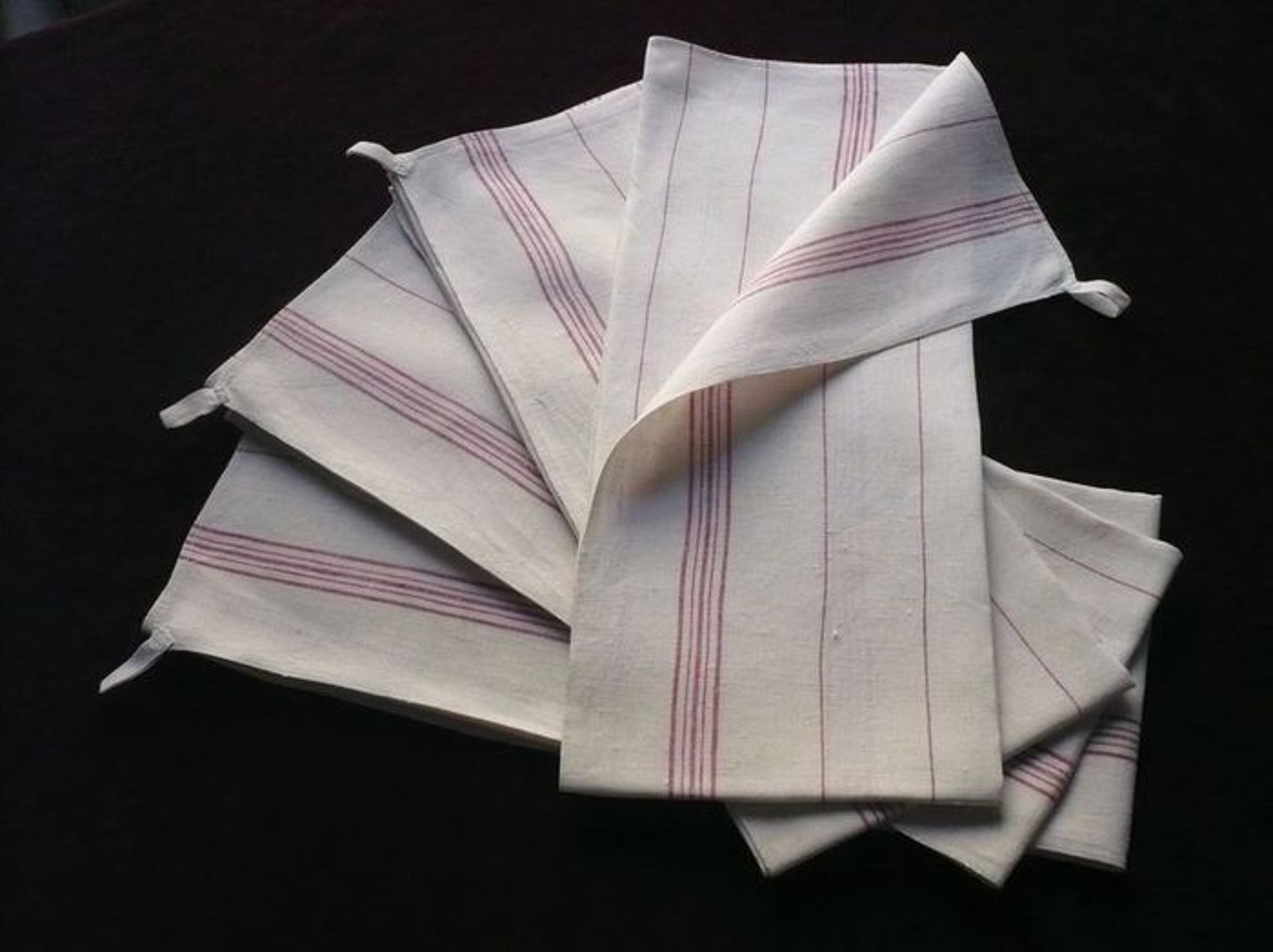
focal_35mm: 35
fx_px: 1286
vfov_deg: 40.7
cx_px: 636
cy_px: 476
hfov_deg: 52.7
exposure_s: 1/640
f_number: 2.8
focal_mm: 5.8
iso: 400
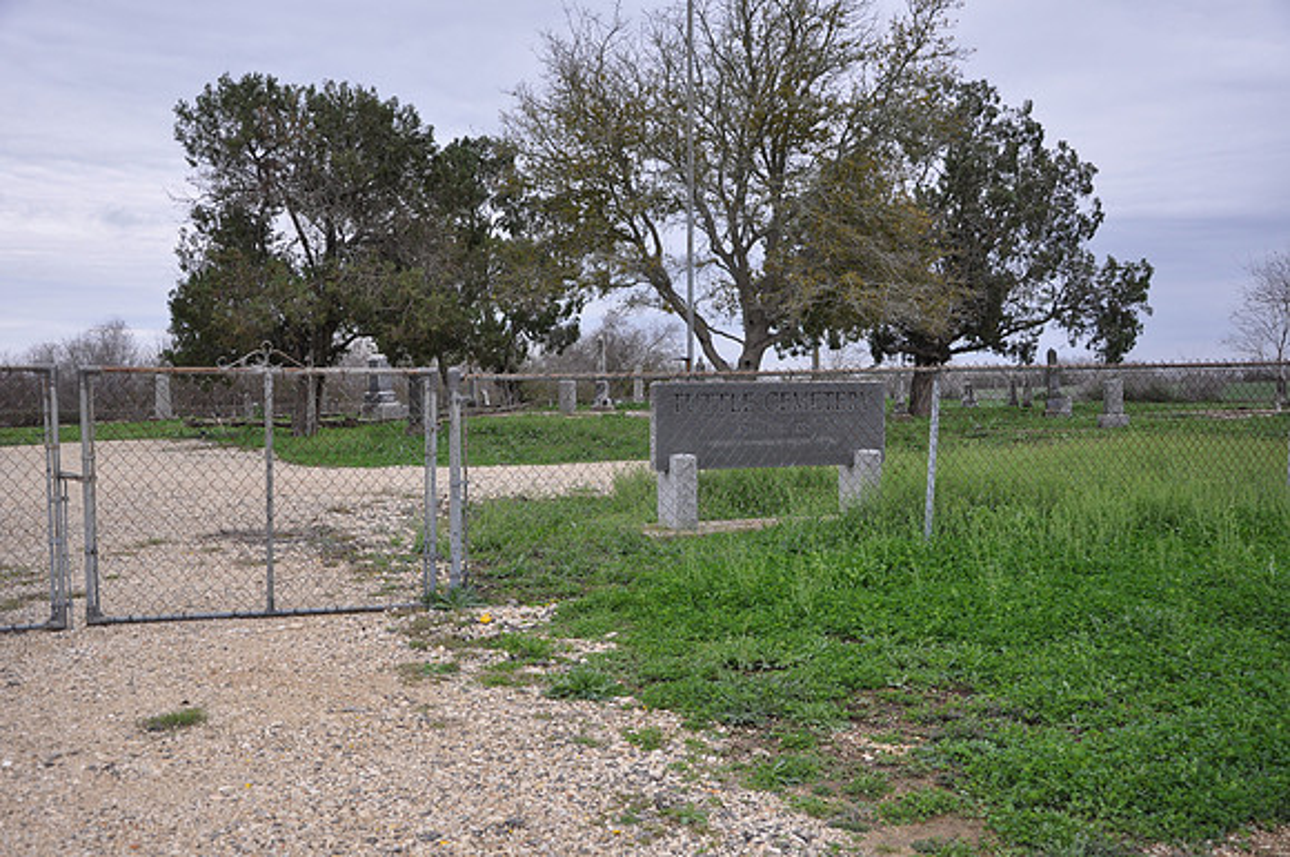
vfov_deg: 39.9
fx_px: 1181
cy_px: 428
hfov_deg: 57.3
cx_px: 645
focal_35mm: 33
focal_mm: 22
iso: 320
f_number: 5.6
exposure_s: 1/125
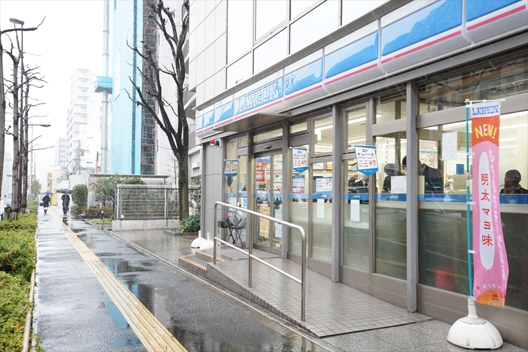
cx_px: 264
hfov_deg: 55.8
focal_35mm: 34
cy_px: 176
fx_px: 499
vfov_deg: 38.9
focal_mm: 34
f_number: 3.5
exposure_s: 1/40
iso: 200
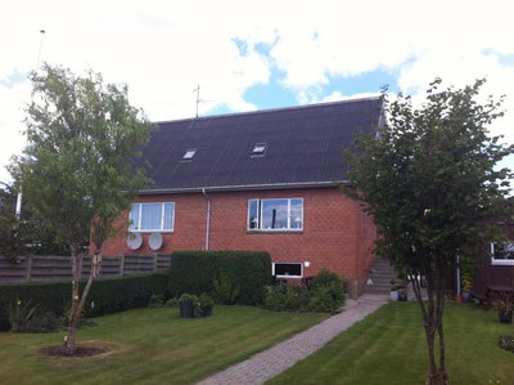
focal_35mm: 35
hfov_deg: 52.7
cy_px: 192
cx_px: 257
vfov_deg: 40.6
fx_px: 519
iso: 80
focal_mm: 3.85
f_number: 2.8
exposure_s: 1/511
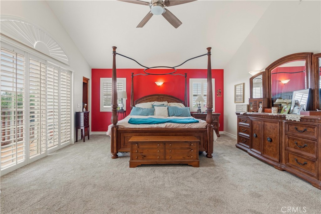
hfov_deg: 100.4
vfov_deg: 77.3
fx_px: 134
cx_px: 160
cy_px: 107
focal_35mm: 15
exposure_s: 1/5
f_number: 8
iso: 400
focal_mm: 10
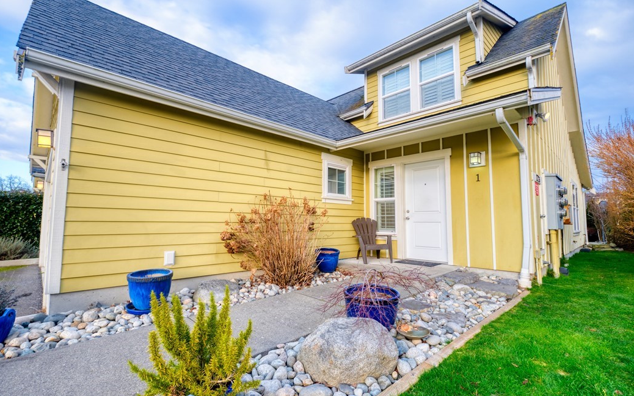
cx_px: 315
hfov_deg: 97.8
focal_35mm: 16
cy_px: 201
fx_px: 276
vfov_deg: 71.3
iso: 320
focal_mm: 10
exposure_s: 1/400
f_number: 4.5
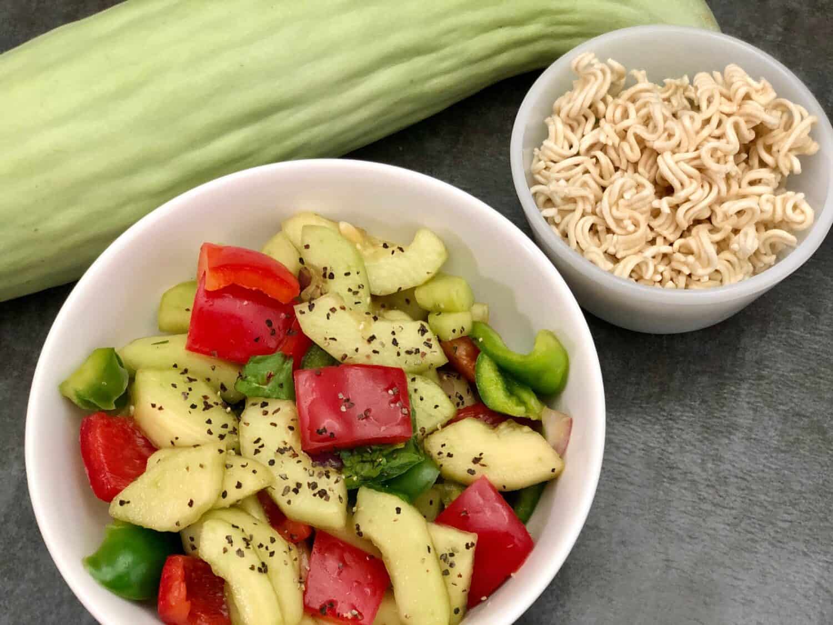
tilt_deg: -65.1
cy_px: 312
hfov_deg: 36.8
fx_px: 1251
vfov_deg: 28.0
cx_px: 416
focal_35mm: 52
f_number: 2.4
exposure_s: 1/17
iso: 160
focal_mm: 6
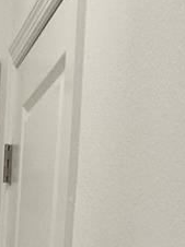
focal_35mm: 154
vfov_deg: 11.2
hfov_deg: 9.0
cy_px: 553
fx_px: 1099
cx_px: -205
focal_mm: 3
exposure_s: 1/60
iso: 40
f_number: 1.8
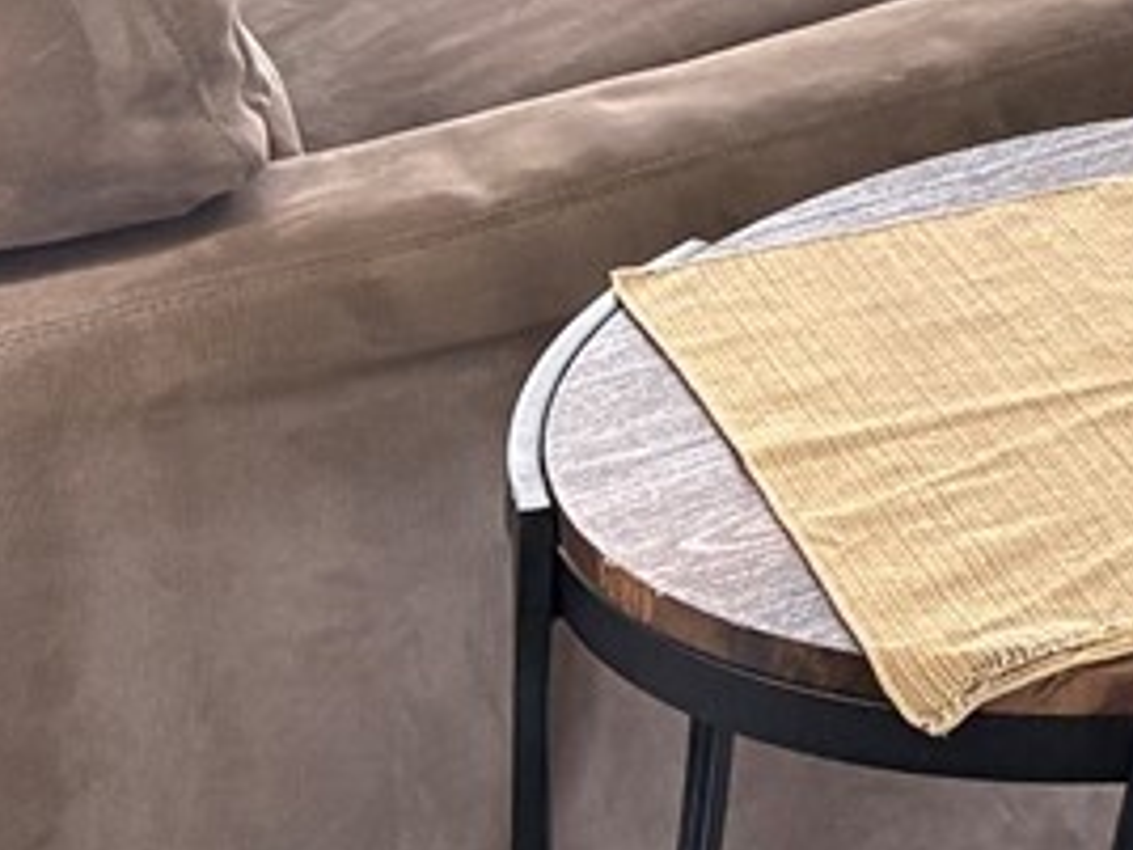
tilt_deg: -11.6
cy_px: -926
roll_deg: -0.9
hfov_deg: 11.1
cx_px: 2549
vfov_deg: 8.9
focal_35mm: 155
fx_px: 5073
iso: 250
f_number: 1.6
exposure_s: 1/60
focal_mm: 5.96
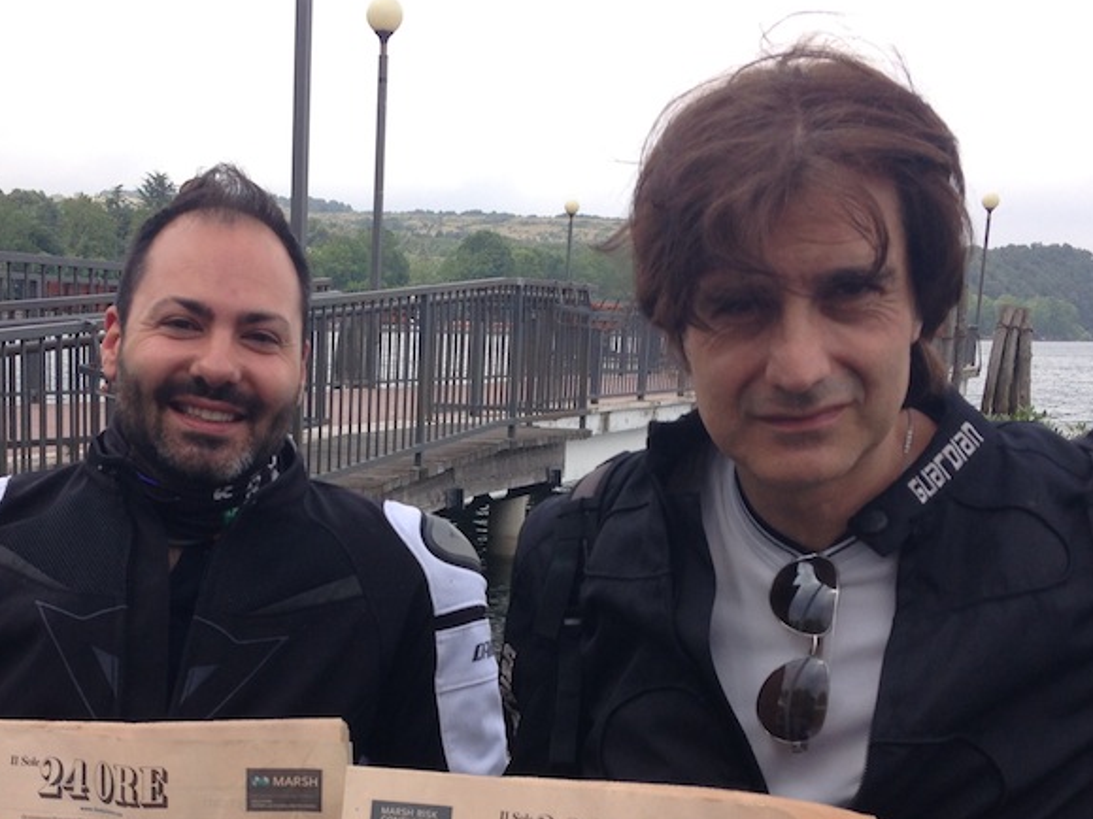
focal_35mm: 57
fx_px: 1799
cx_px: 417
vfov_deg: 25.3
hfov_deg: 33.6
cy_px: 638
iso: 50
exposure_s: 1/704
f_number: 2.4
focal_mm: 4.12
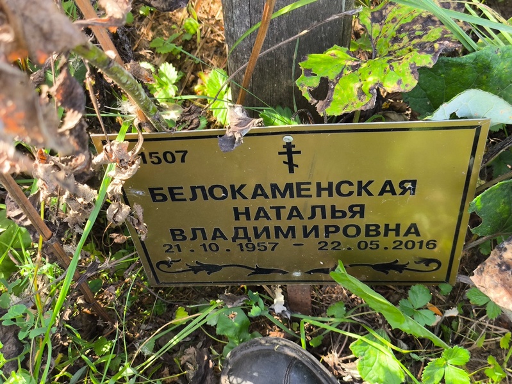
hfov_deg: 38.2
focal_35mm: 50
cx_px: 256
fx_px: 740
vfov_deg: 29.1
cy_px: 192
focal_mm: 4.71
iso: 50
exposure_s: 1/114
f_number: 1.7
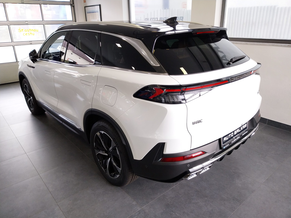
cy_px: 109
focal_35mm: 26
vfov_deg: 53.1
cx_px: 146
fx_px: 219
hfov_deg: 67.3
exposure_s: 1/50
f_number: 1.8
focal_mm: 4
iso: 64
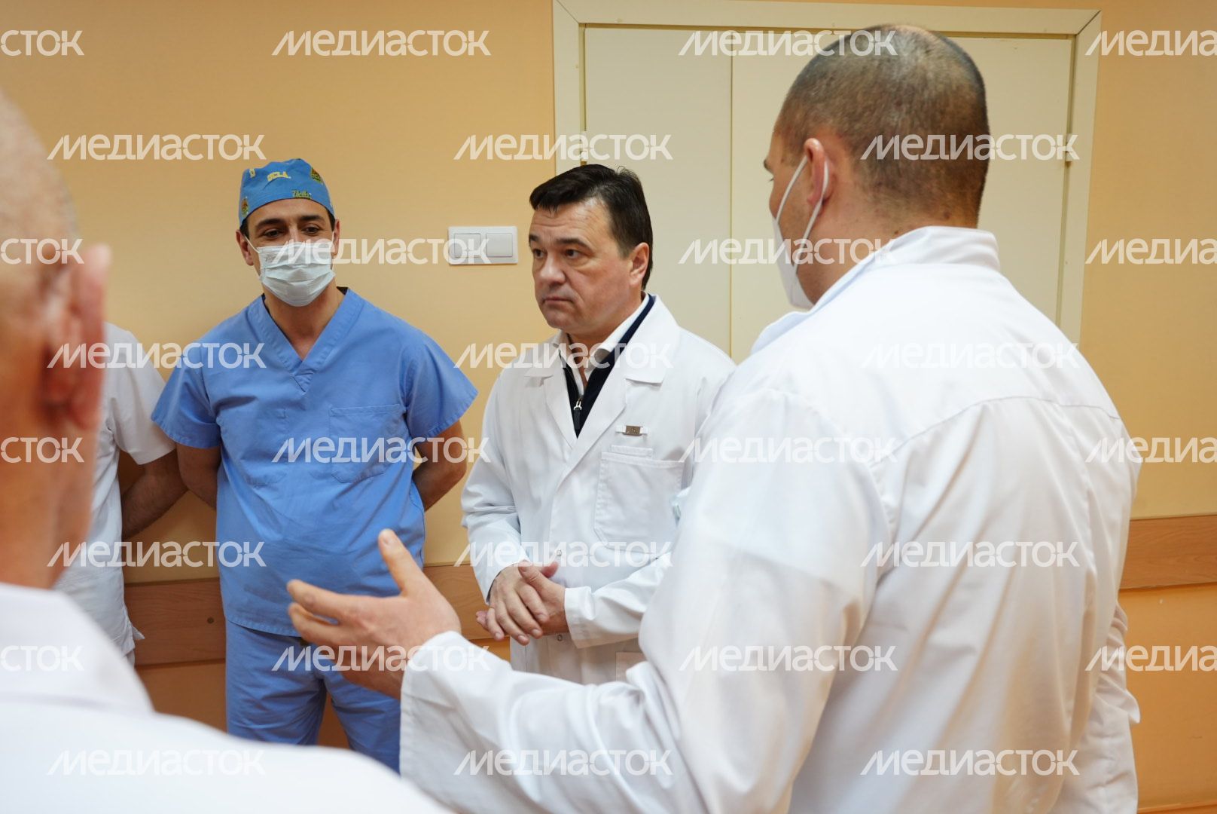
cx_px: 608
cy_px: 407
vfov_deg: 42.4
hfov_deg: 60.2
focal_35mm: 31
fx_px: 1049
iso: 1250
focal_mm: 31
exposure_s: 1/40
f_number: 6.3
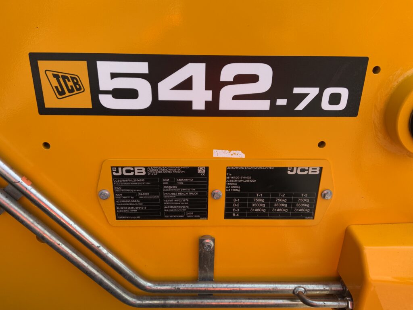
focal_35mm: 29
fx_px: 346
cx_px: 206
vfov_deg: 48.2
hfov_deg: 61.7
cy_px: 155
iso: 16
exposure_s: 1/514
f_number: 1.8
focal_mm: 3
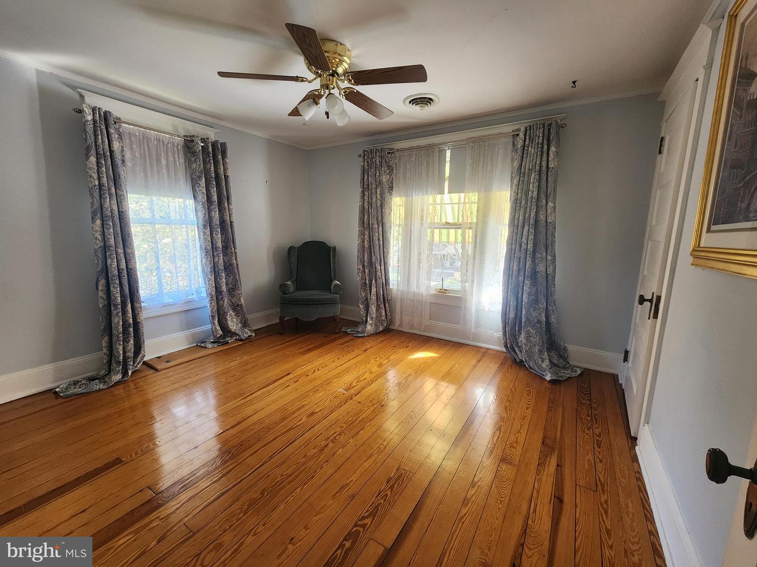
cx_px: 378
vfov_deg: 89.9
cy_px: 284
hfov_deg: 106.2
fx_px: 284
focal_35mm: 13
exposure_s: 1/60
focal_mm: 2.2
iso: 250
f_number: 2.2
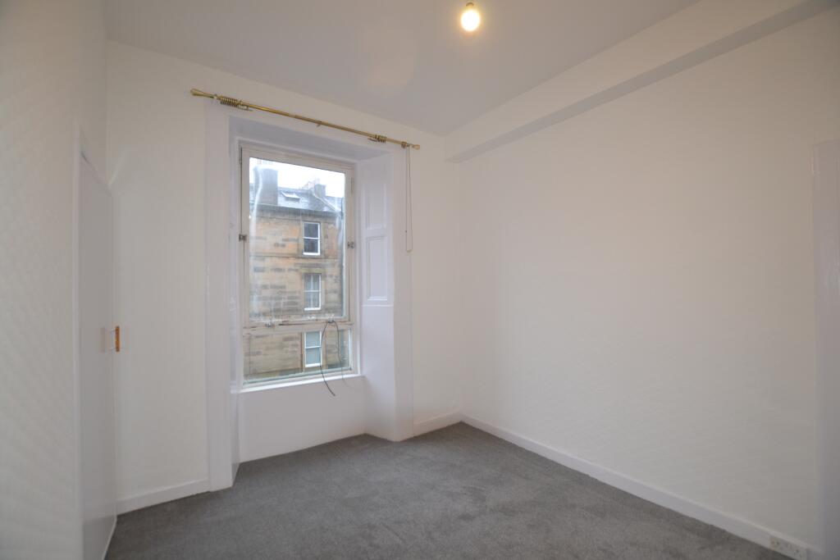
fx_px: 350
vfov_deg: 77.3
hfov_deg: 100.4
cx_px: 420
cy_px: 280
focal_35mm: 15
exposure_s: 1/60
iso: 560
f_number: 3.5
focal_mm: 10
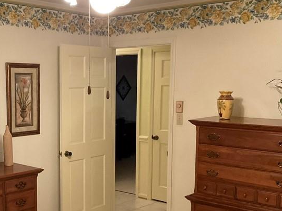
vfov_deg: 26.4
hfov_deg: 34.4
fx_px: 448
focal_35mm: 55
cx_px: 81
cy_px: 145
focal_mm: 3
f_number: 1.8
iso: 250
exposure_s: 1/60
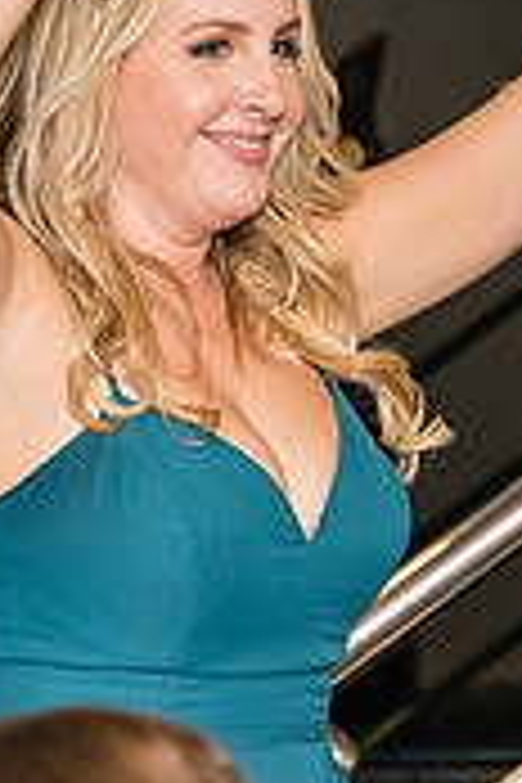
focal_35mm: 280
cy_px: 152
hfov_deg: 4.9
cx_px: 223
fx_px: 6090
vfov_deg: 7.3
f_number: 2.8
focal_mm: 65
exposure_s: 1/250
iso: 1000
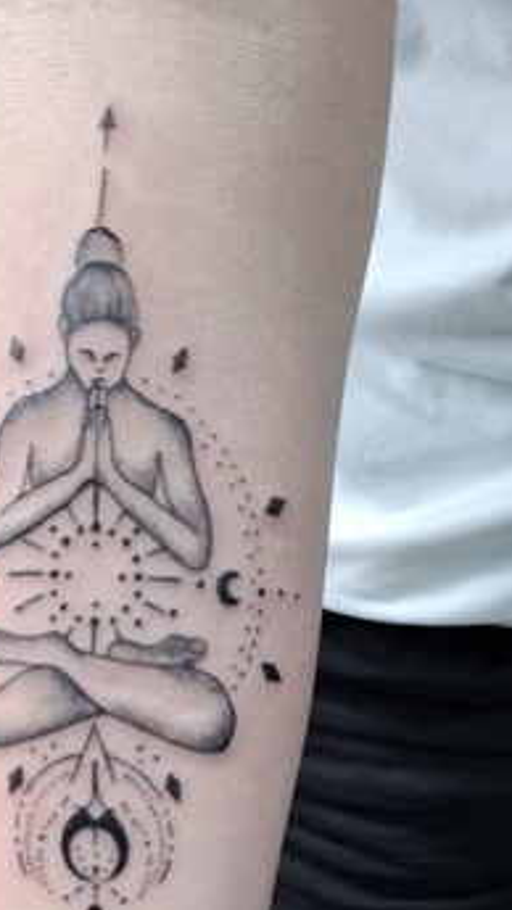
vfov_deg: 40.8
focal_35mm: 46
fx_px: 1111
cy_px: 834
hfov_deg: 25.4
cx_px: 84
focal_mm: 5.54
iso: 200
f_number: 1.8
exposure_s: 1/50
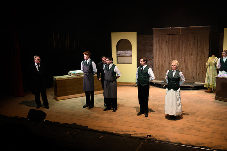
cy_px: 76
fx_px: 223
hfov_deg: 54.0
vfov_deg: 37.5
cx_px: 114
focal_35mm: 35
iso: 640
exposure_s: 1/100
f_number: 3.2
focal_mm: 34
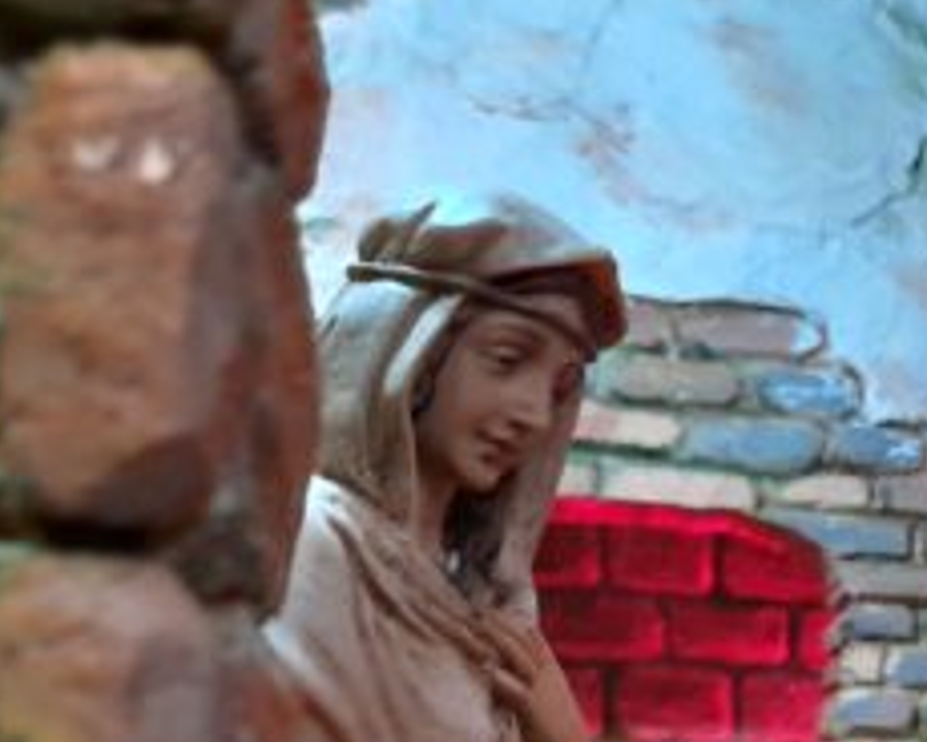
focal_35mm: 56
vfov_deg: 26.1
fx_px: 1536
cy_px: 692
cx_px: 1014
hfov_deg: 30.2
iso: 640
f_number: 2
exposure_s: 1/25
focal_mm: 4.6
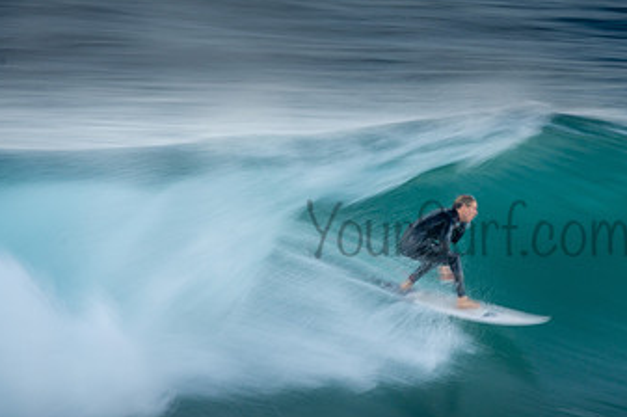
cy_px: 213
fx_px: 22497
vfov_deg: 1.1
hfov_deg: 1.6
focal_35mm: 1293
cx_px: 499
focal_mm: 500
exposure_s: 1/15
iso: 100
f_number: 14
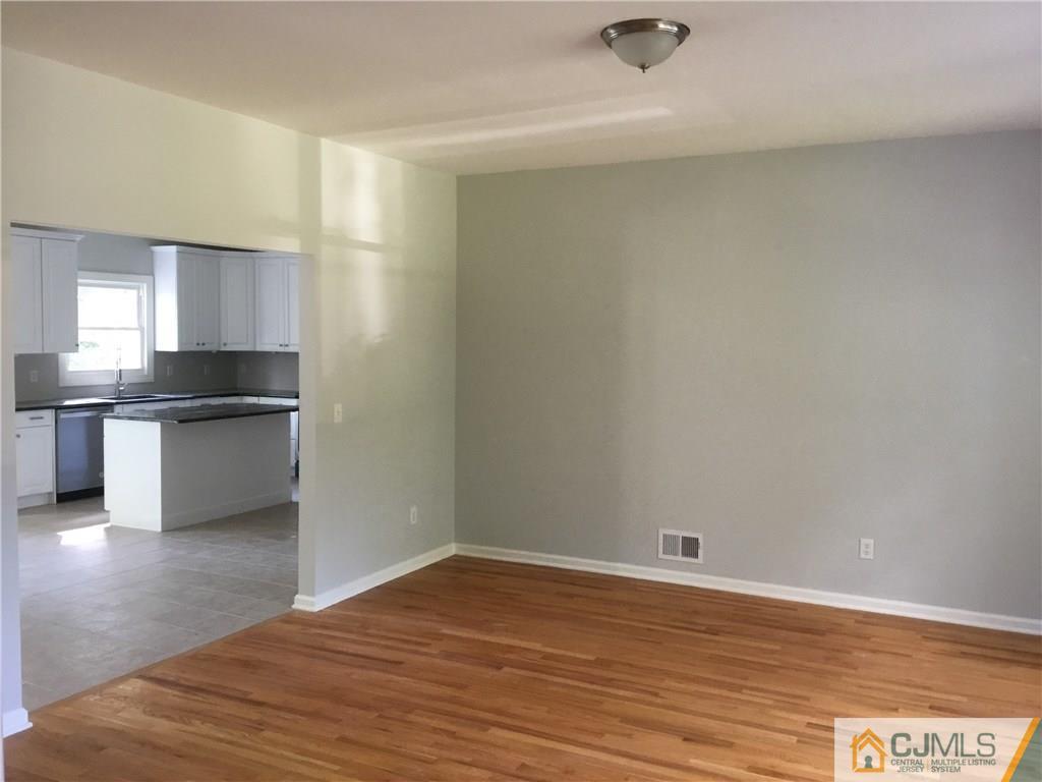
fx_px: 933
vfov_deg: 45.4
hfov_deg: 58.4
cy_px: 391
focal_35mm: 31
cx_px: 521
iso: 100
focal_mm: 3.3
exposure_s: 1/30
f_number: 2.4
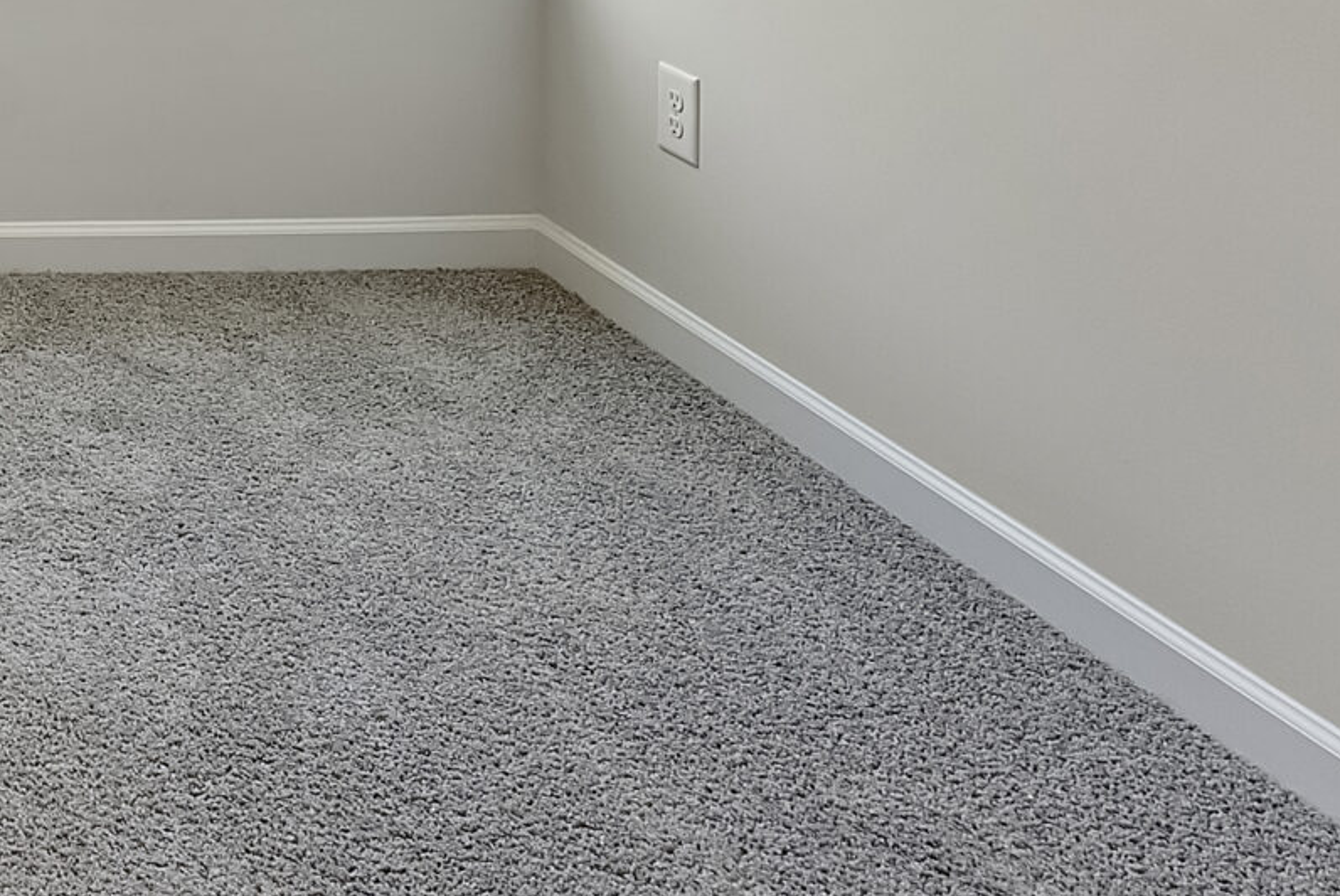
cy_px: -453
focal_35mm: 45
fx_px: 1676
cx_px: -431
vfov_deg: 23.7
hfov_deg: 32.2
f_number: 7.1
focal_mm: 14
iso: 400
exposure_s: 1/10
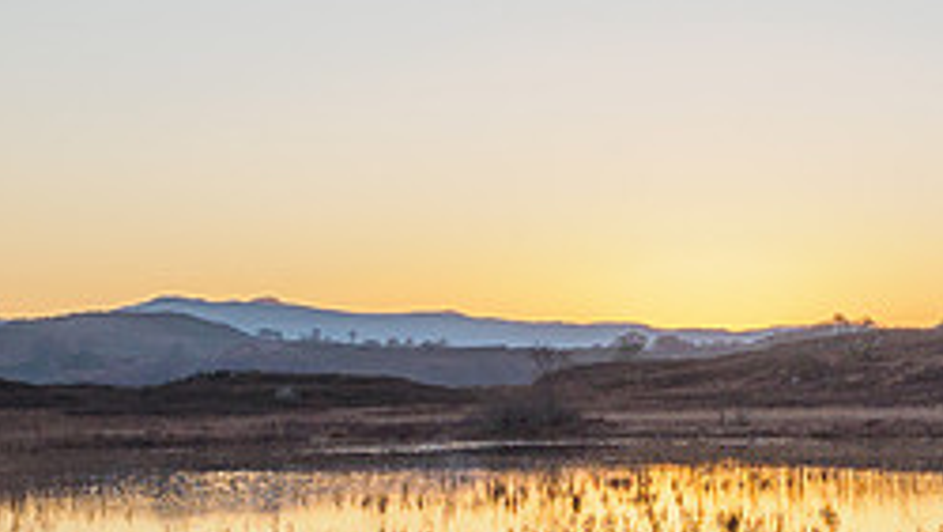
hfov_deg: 19.4
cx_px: 1022
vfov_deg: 11.4
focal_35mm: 106
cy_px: 414
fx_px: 2652
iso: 200
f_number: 7.1
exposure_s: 1/200
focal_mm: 21
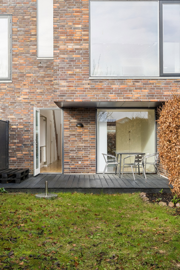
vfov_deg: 47.9
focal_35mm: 40
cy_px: 135
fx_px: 304
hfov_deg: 33.0
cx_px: 90
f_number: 8
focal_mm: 27
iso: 200
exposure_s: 1/100
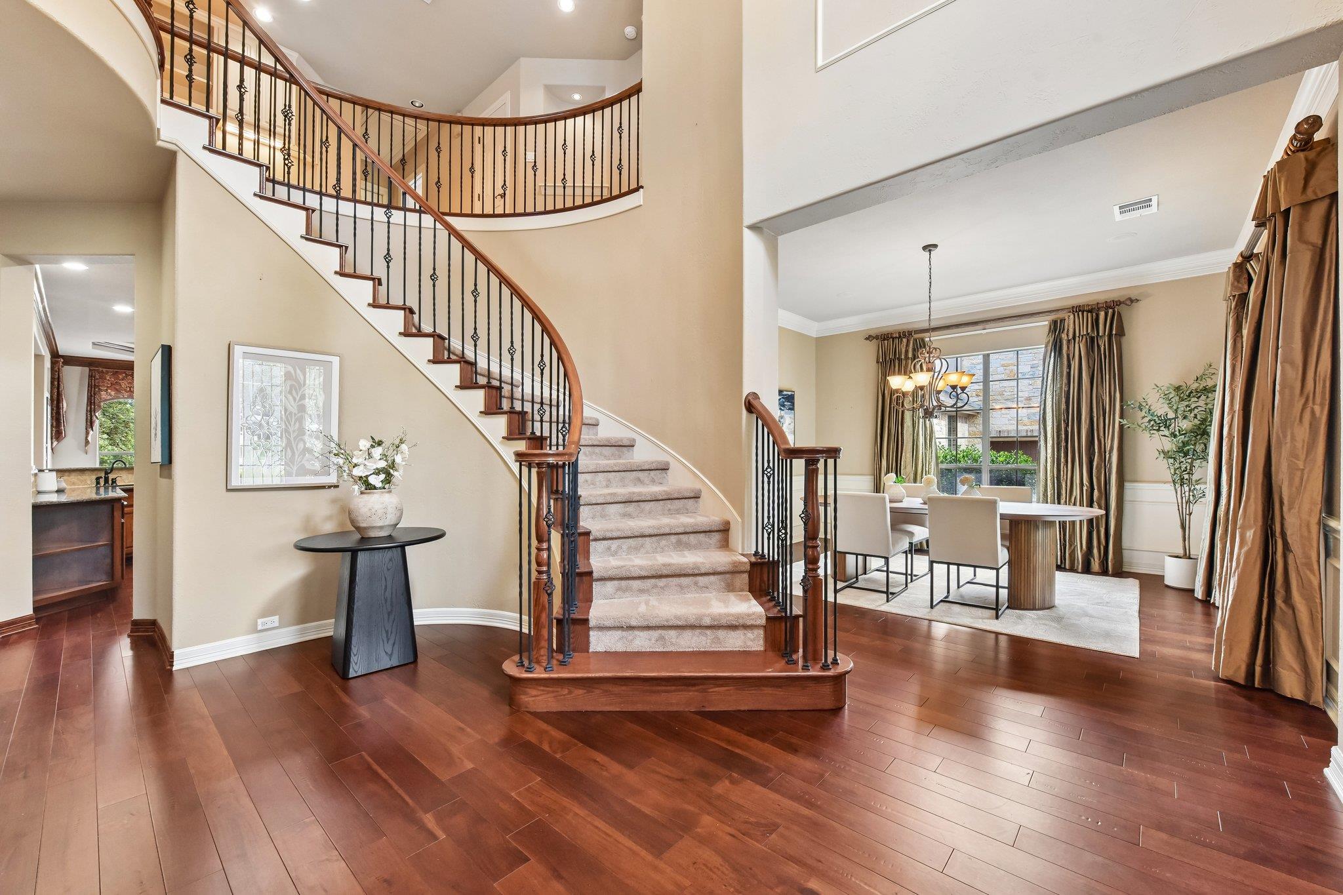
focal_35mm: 14
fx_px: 522
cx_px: 672
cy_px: 448
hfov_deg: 104.3
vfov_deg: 81.2
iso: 900
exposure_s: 1/15
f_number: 8
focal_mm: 14
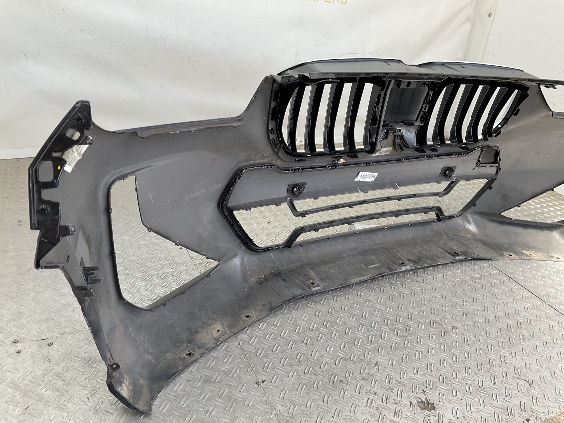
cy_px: 212
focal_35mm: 29
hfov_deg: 61.7
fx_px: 472
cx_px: 282
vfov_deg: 48.2
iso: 16
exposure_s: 1/100
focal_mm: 3
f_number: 1.8
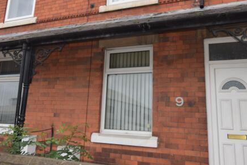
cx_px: 105
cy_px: 44
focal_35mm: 42
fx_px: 288
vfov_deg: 31.4
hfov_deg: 46.2
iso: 100
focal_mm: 12
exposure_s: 1/160
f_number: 6.3
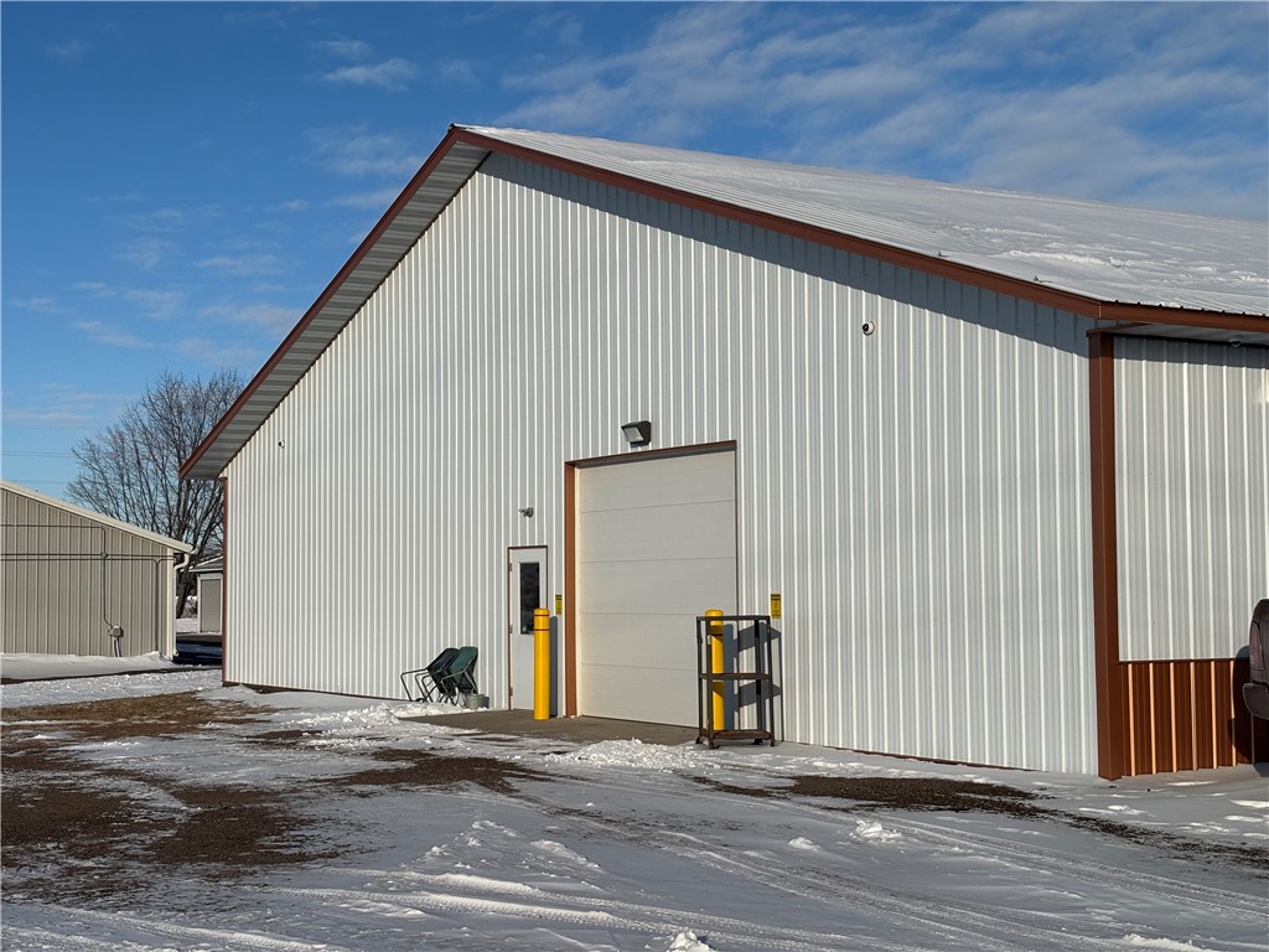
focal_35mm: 52
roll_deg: +0.1
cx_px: 634
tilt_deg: +3.2
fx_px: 1906
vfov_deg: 28.0
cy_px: 476
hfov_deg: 36.8
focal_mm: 5.96
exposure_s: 1/6329
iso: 40
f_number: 1.6
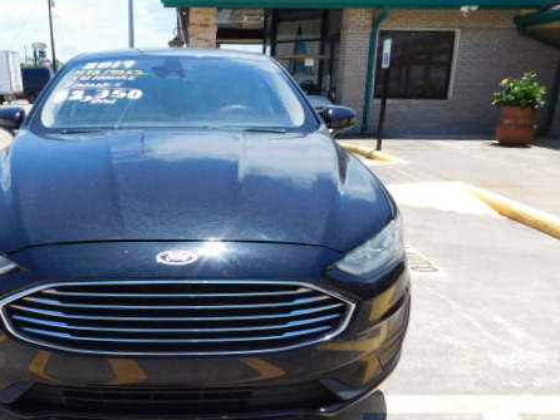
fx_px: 534
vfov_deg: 42.8
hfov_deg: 54.0
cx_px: 178
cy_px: 249
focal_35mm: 33
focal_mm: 4
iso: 125
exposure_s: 1/1250
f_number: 3
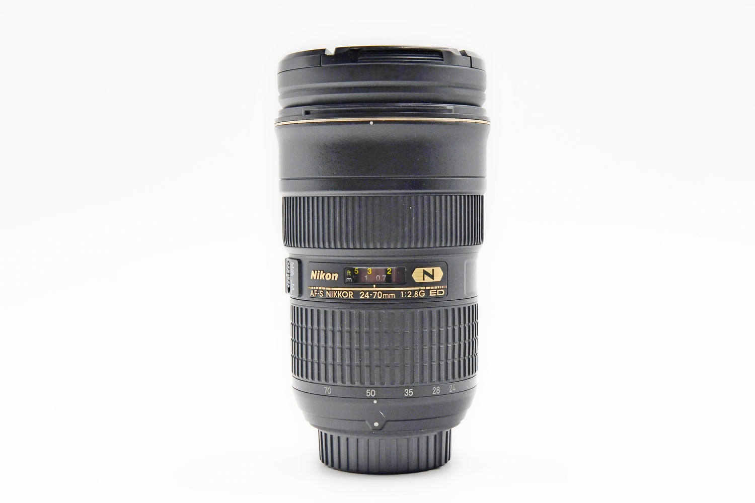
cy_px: 252
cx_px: 378
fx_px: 1258
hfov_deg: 33.4
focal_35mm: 60
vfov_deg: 22.6
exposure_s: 1/160
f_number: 8
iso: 1600
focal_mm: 40
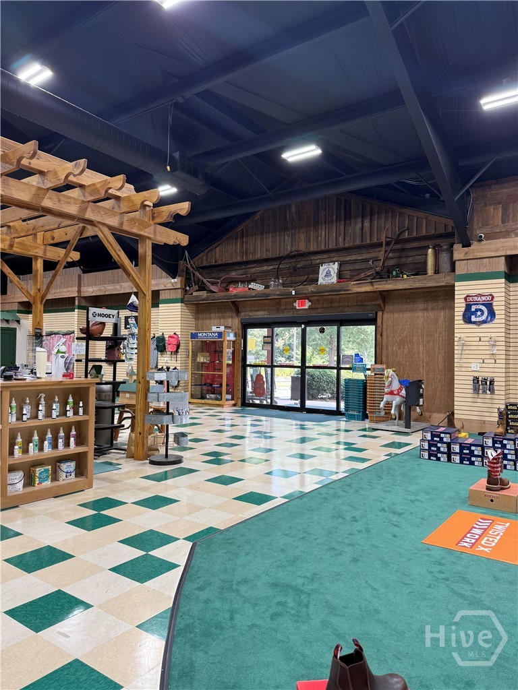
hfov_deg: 56.8
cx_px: 259
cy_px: 345
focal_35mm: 24
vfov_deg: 71.6
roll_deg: -1.5
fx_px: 479
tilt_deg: +1.5
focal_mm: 6.76
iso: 125
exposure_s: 1/120
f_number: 1.78
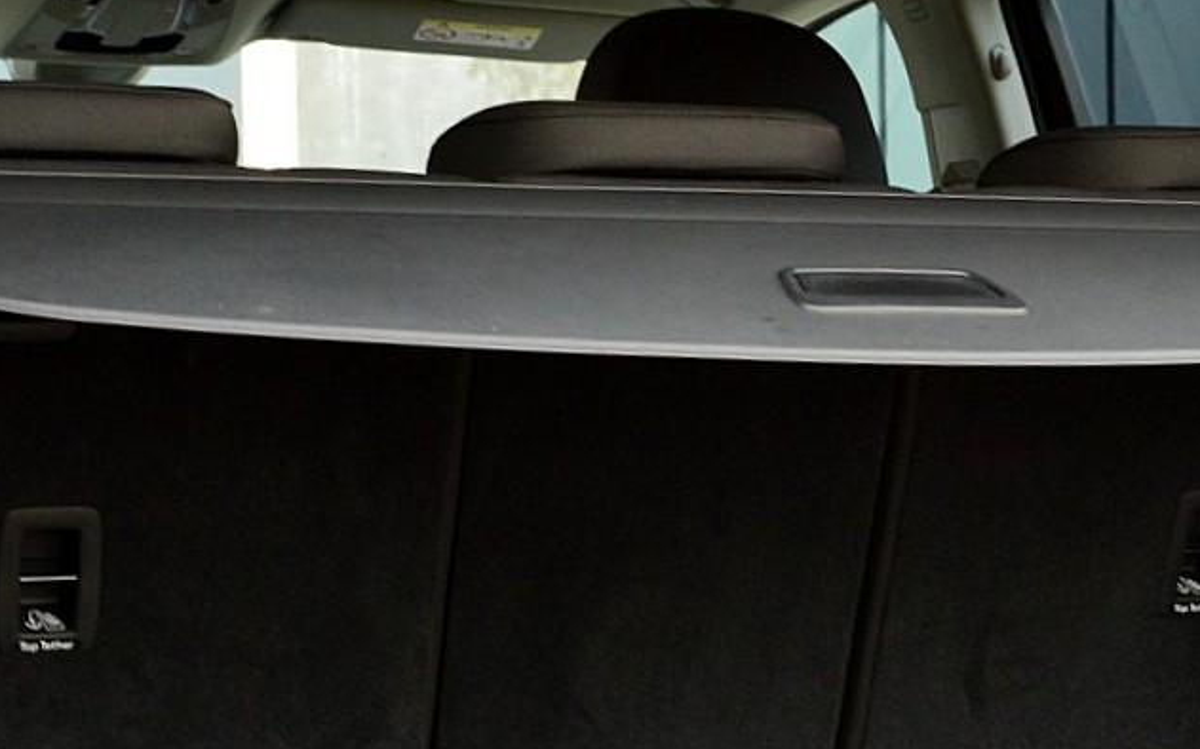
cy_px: 778
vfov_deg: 13.1
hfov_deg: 20.9
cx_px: 926
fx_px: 3214
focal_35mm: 98
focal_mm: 25
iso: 640
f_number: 8
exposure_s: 1/60
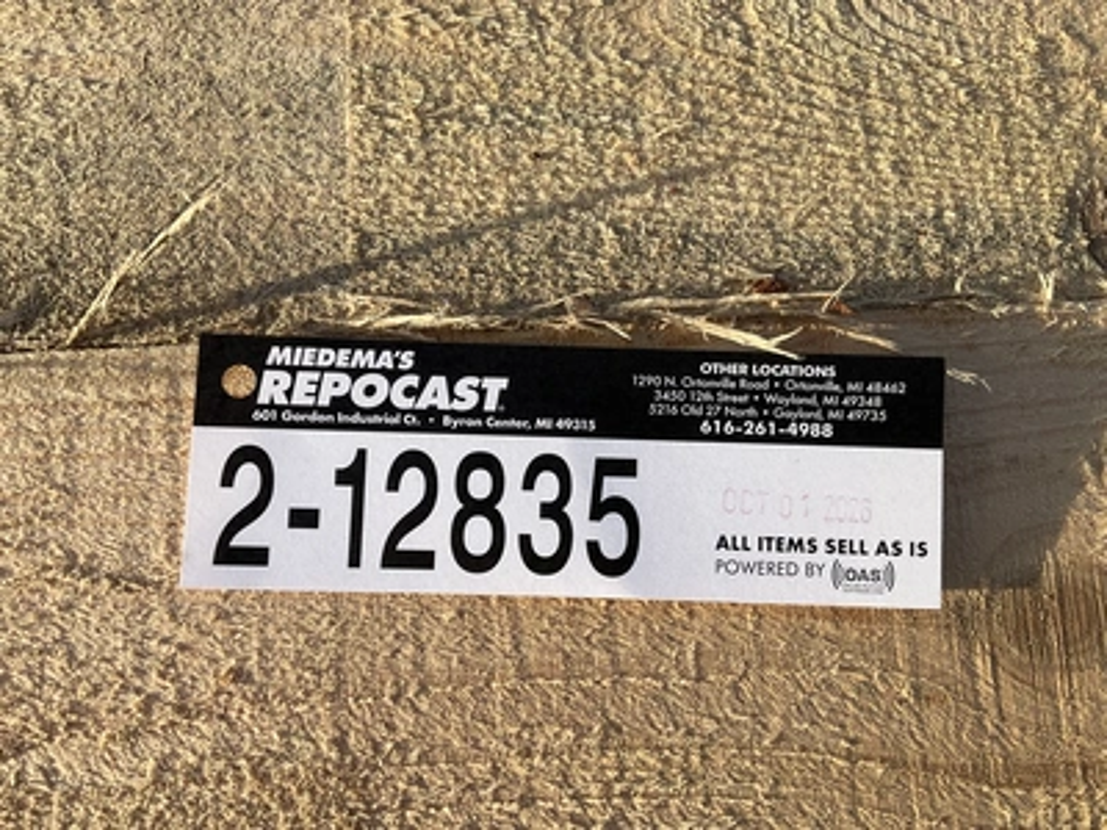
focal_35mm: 29
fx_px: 927
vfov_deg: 48.2
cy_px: 415
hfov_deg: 61.7
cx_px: 554
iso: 25
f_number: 1.8
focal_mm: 3
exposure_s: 1/1035
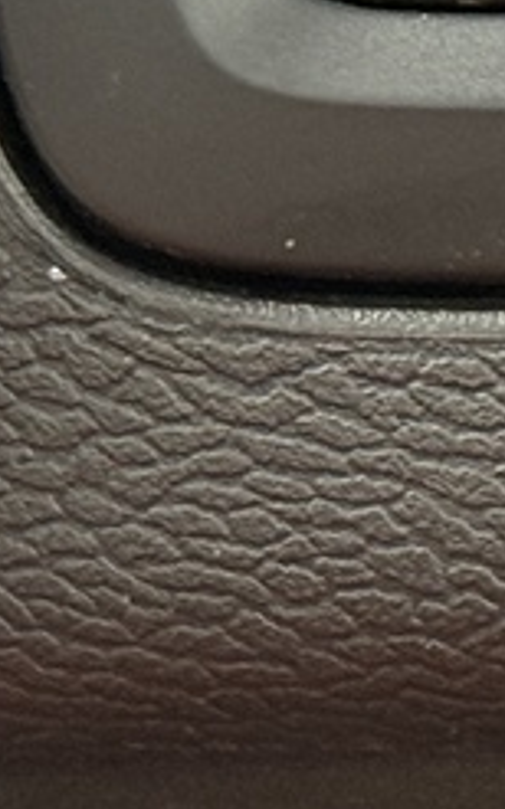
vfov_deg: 6.9
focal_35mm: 297
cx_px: 1266
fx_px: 6552
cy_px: -478
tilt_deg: +26.3
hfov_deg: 4.3
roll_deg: +3.0
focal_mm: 6.76
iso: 250
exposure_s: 1/50
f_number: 1.78
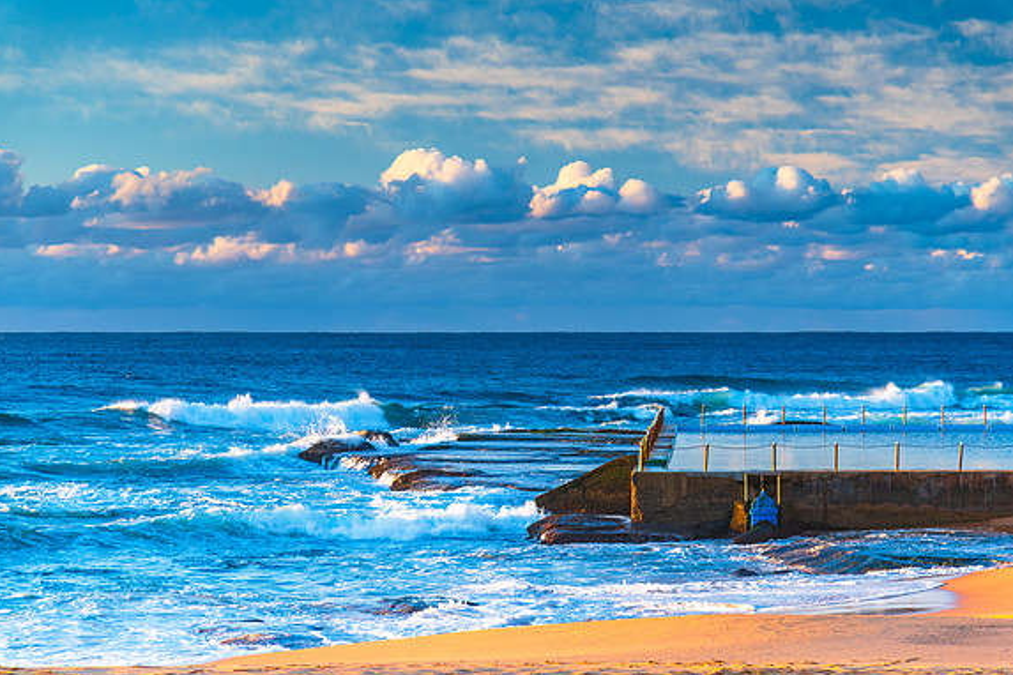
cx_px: 506
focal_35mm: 126
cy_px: 340
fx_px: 3545
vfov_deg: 10.9
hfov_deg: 16.3
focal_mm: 120
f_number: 4
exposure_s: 1/60
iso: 200
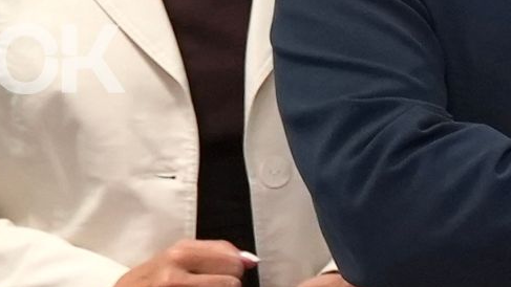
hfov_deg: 7.0
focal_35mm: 272
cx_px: 1590
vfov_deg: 4.5
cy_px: -61
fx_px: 3686
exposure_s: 1/200
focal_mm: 26
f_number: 3.5
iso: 2000
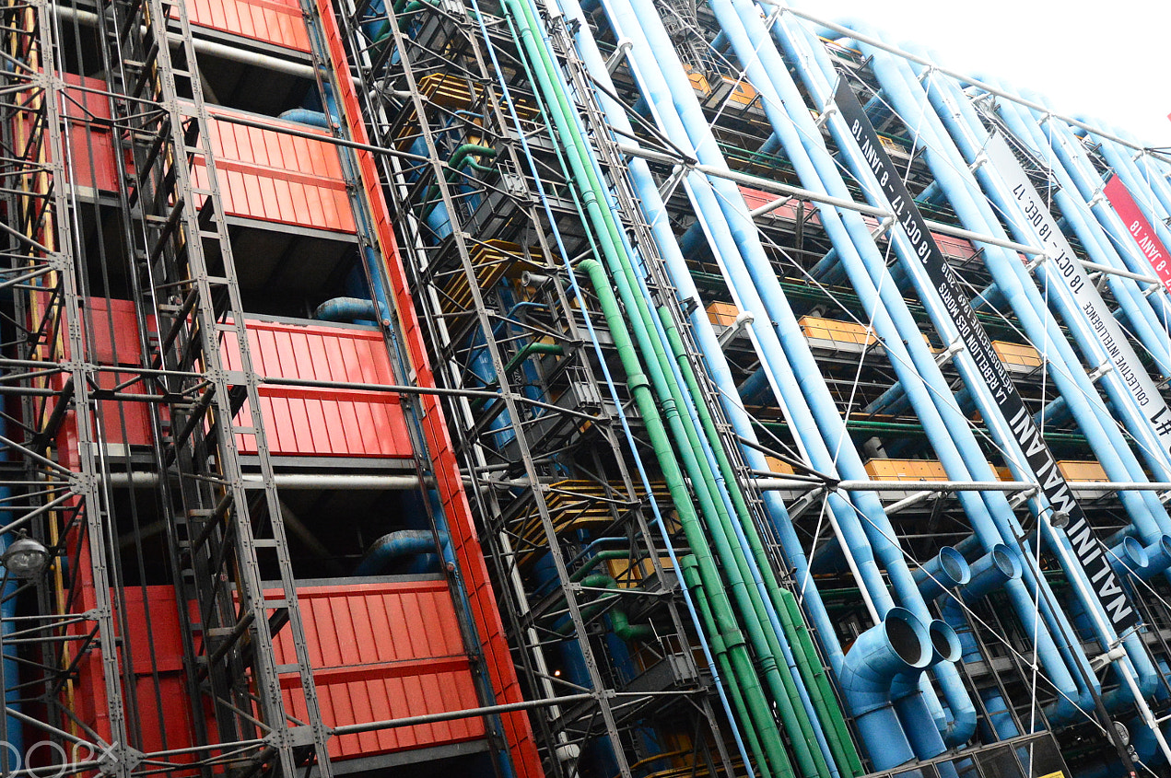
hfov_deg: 55.8
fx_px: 1105
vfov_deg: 38.8
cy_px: 393
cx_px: 626
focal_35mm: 34
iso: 3200
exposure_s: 1/400
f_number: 3.5
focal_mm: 18
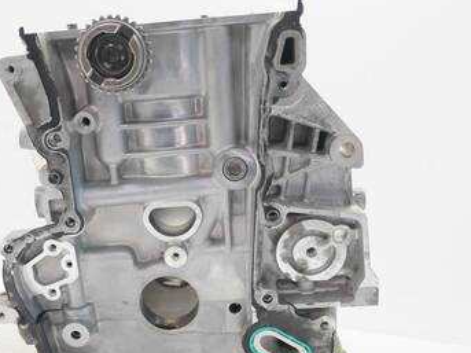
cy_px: 220
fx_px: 571
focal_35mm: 42
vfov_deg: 34.2
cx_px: 188
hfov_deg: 44.6
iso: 320
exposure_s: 1/60
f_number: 3.7
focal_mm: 15
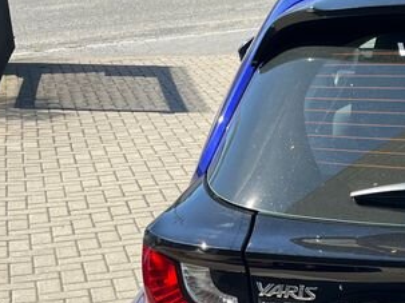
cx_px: 540
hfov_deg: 20.2
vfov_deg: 16.4
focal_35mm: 88
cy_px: 308
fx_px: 1029
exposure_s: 1/1117
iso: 50
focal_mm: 5.1
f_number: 1.6
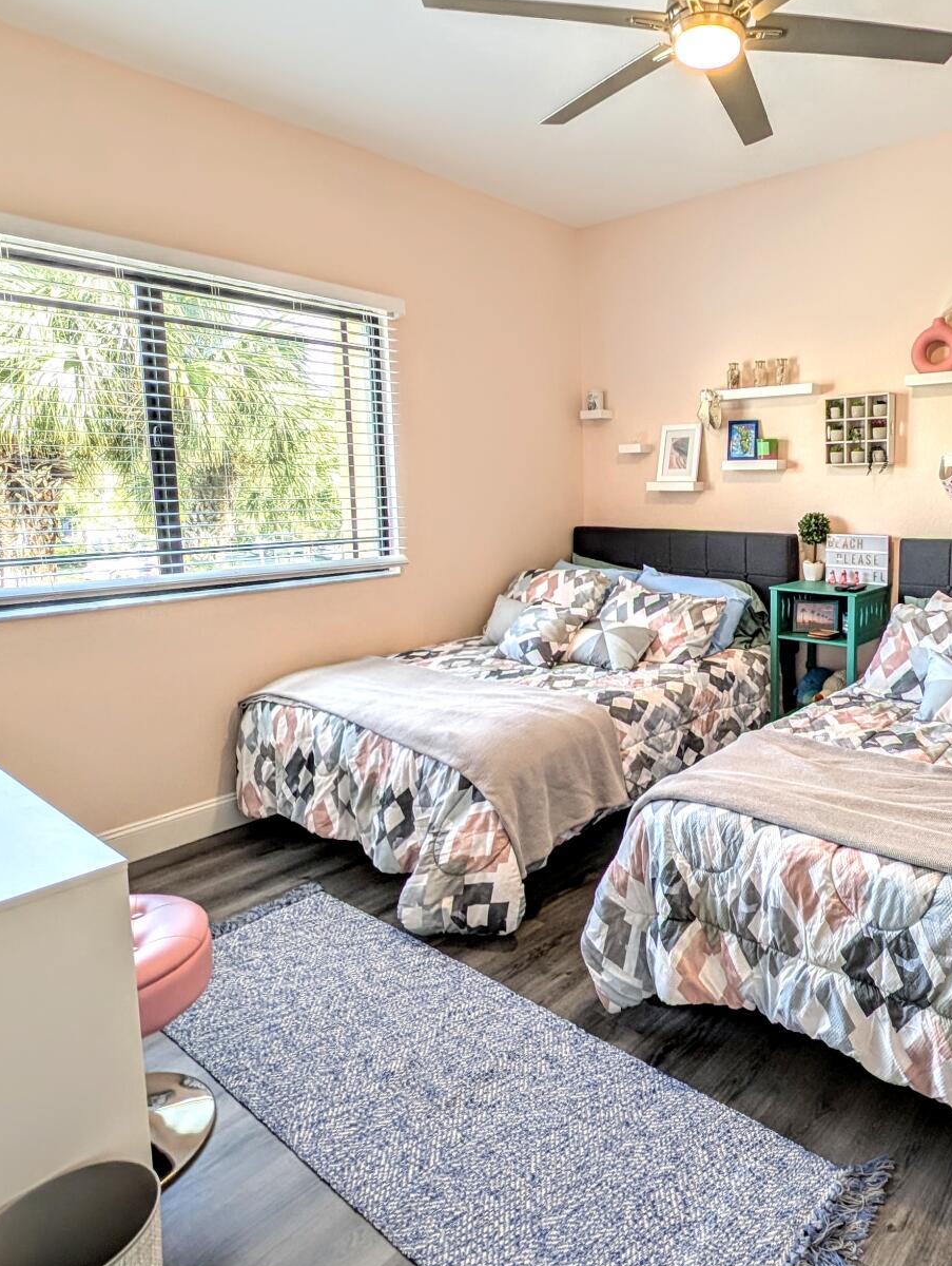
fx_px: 732
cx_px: 670
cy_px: 577
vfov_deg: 81.5
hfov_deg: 63.5
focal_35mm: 20
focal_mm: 2.23
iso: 40
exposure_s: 1/120
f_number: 1.95
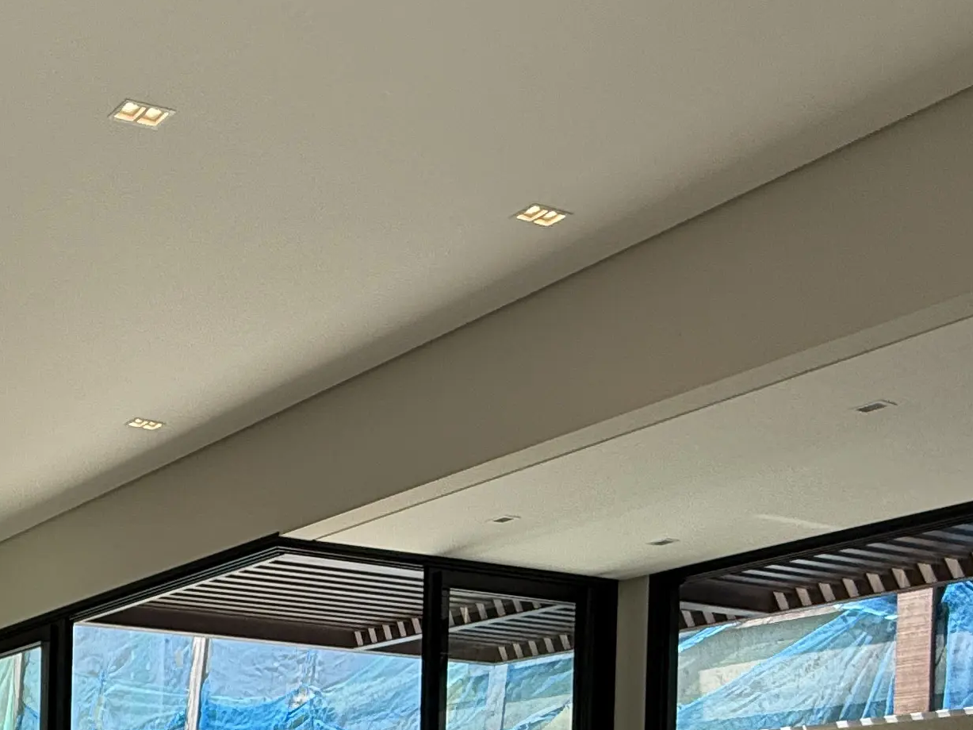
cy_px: 913
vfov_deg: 27.2
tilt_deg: -0.1
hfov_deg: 31.6
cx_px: -293
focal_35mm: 46
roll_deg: -1.0
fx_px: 1293
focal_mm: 2.22
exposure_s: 1/379
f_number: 2.2
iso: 50
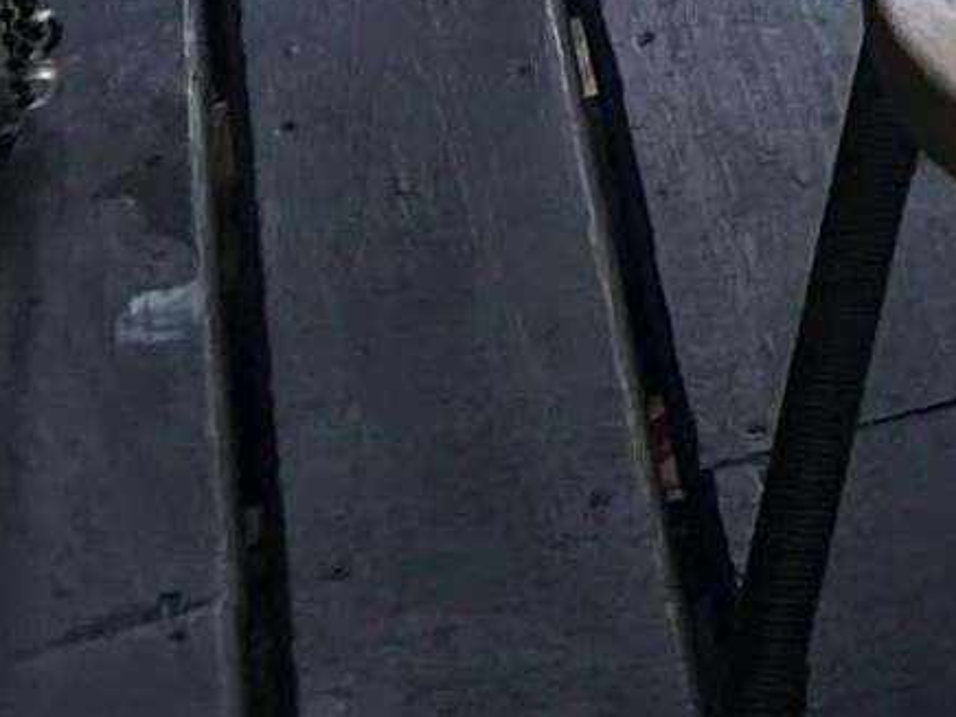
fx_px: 5054
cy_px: -1802
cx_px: 3208
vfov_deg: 6.9
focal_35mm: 183
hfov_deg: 8.4
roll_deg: +0.0
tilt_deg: -9.1
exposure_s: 1/177
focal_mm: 5.7
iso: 40
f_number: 1.5
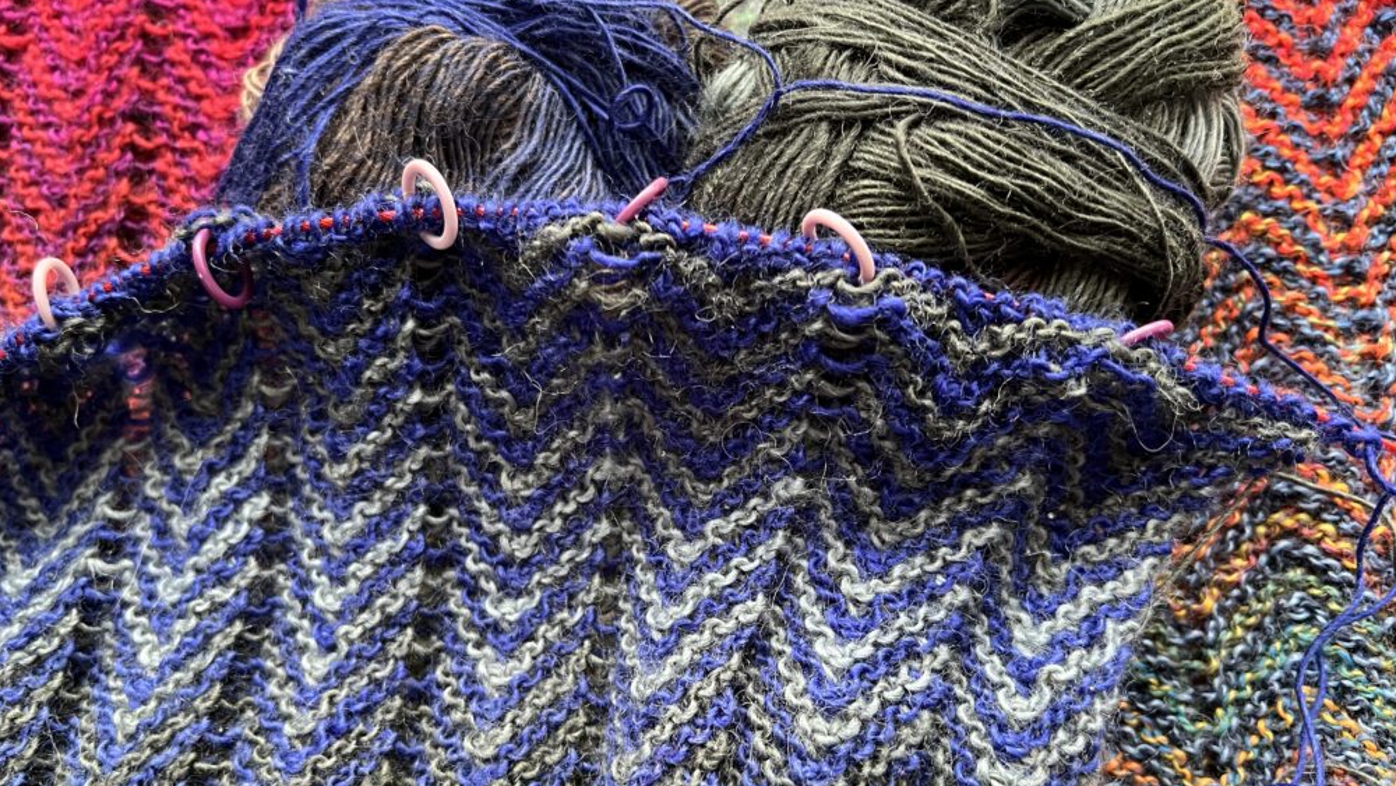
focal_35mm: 29
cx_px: 683
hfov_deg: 66.0
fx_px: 1074
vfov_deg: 40.1
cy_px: 461
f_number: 1.5
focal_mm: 5.7
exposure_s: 1/60
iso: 500
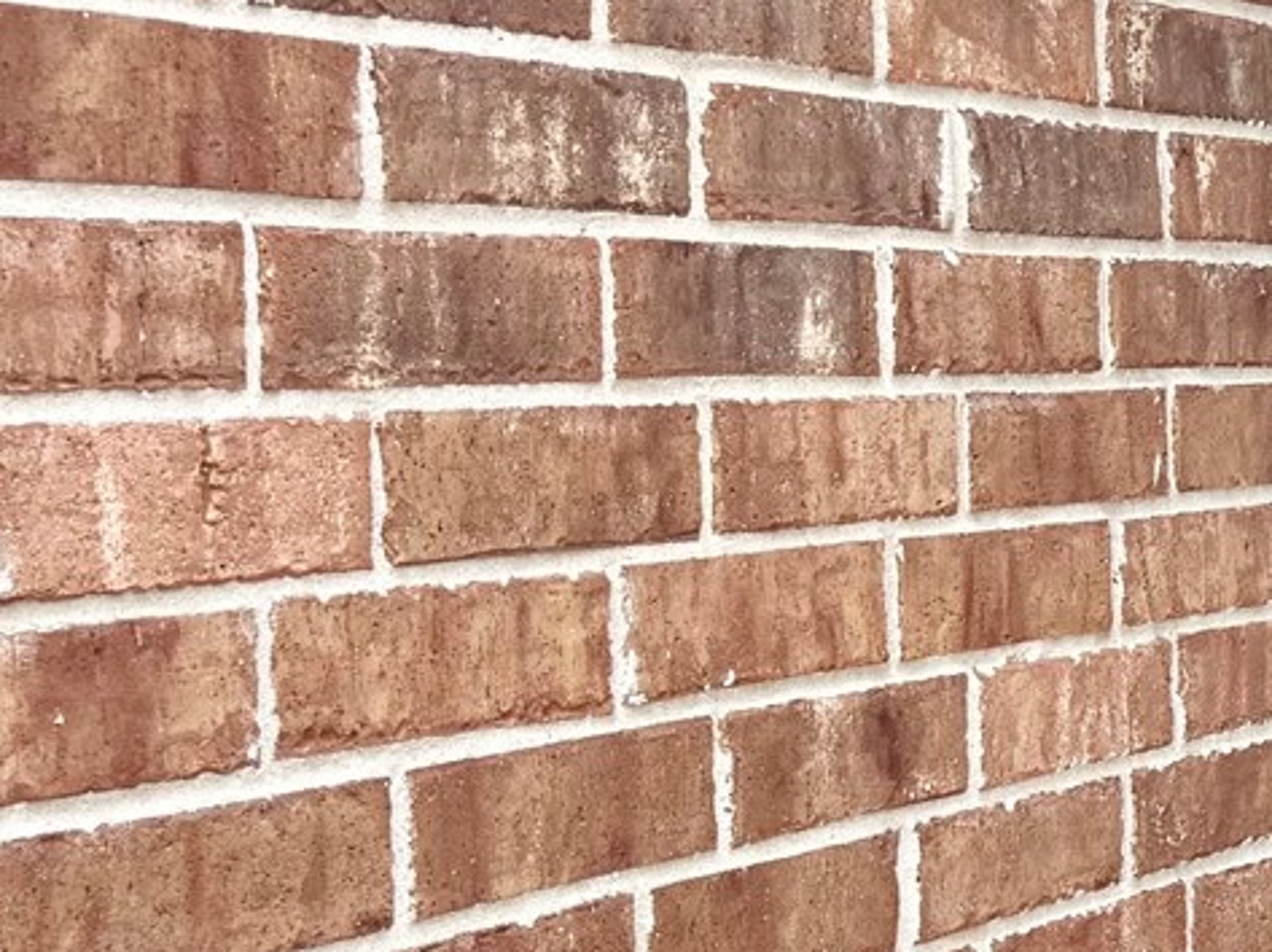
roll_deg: +0.0
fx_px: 3819
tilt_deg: -4.4
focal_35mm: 104
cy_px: 643
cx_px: 2262
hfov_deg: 16.1
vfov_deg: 14.2
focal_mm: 6.76
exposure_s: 1/453
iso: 80
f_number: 1.78
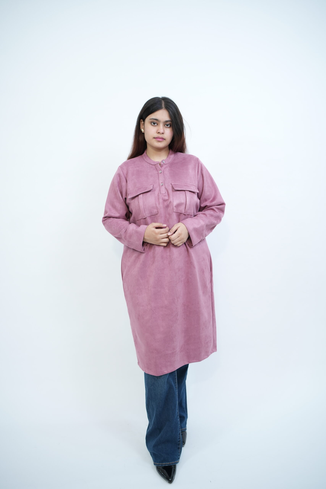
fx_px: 475
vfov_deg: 54.4
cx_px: 163
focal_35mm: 35
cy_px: 244
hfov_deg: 37.9
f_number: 2.5
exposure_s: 1/200
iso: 500
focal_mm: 35
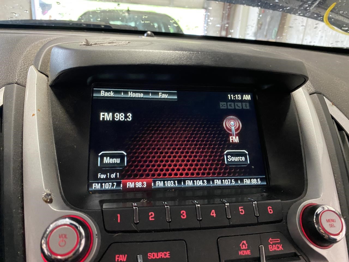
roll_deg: -3.9
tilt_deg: -18.5
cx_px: 174
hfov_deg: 67.3
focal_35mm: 26
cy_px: 131
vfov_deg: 53.1
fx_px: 262
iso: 640
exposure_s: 1/40
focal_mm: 4.25
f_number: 1.8
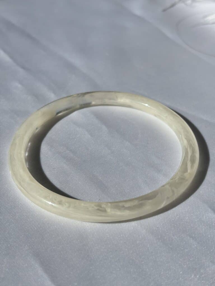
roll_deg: +0.9
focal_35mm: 52
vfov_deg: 36.8
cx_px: 108
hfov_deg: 28.0
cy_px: 143
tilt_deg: -40.5
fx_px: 431
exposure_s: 1/6711
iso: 40
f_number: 1.6
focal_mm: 5.96
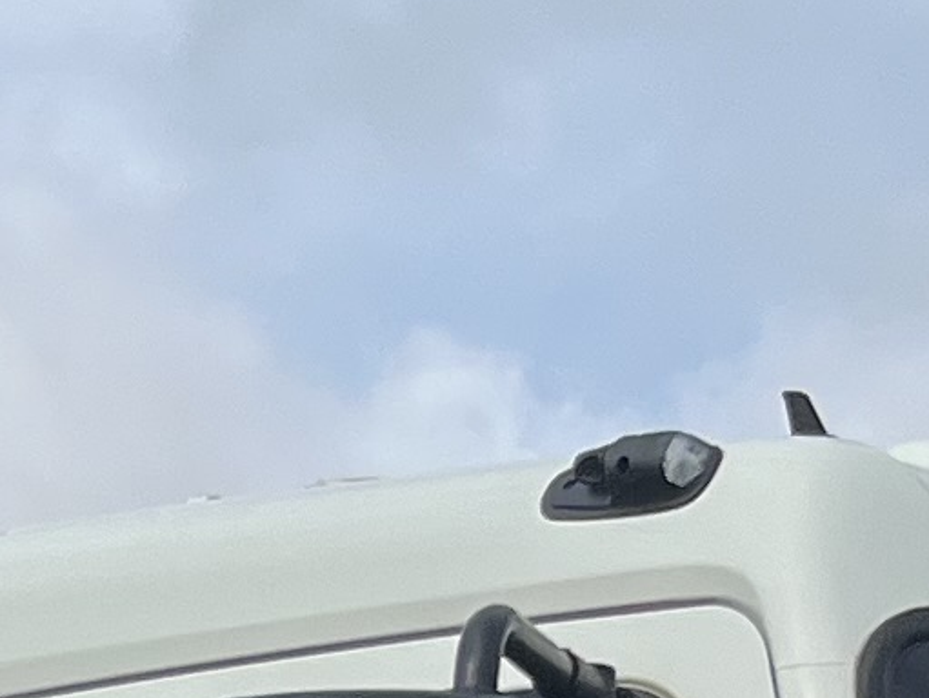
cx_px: -451
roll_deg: -1.8
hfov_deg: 9.4
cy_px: 2016
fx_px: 5506
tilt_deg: -0.7
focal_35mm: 205
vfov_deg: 6.6
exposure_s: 1/3311
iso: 50
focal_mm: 5.1
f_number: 1.6
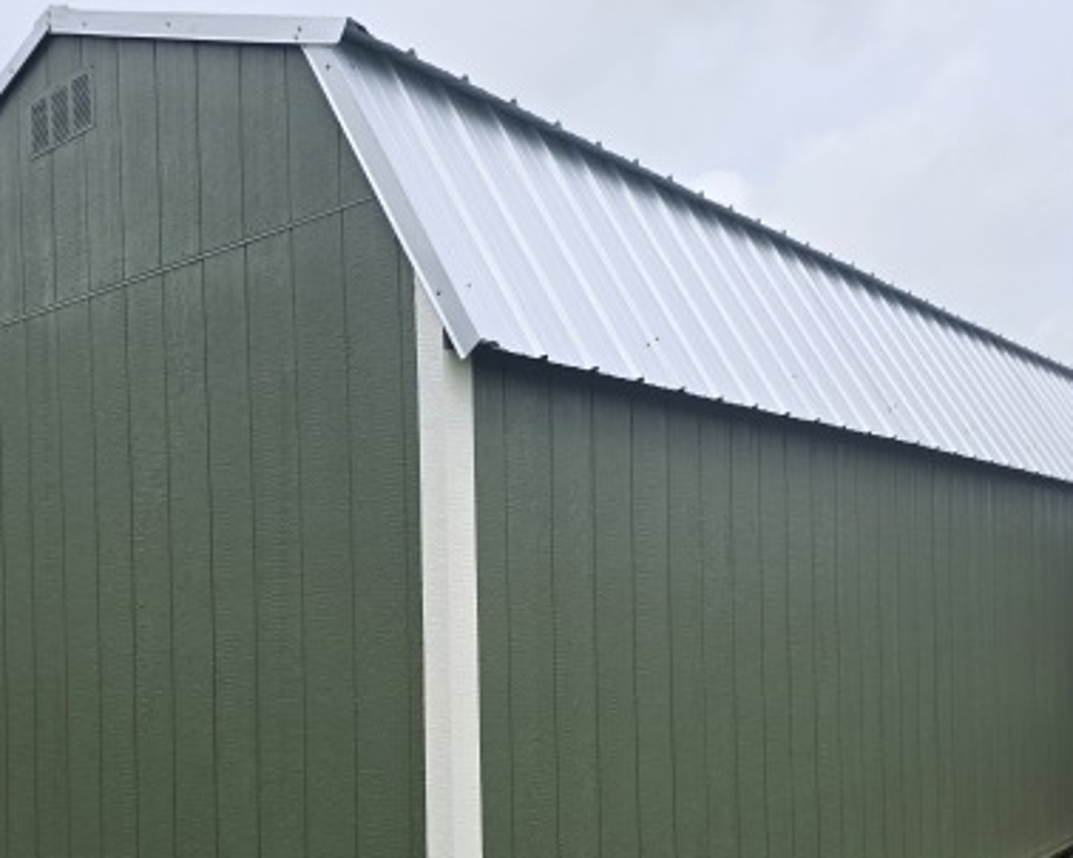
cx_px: 434
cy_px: 605
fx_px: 1206
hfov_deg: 47.7
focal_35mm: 38
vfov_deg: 38.5
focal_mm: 6.3
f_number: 1.7
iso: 80
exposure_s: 1/4057
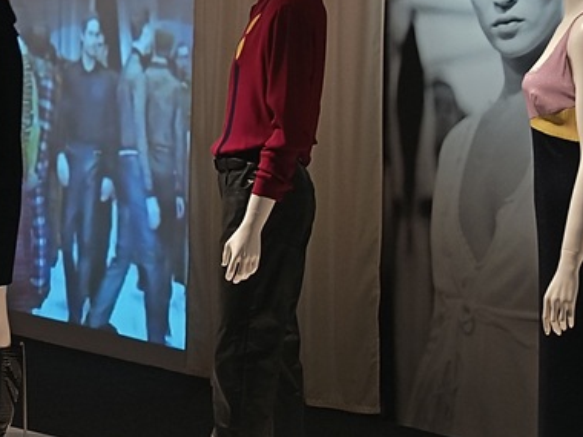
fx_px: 1533
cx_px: 161
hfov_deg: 21.4
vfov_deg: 16.2
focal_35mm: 91
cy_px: 204
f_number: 4
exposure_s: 1/33.3
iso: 638
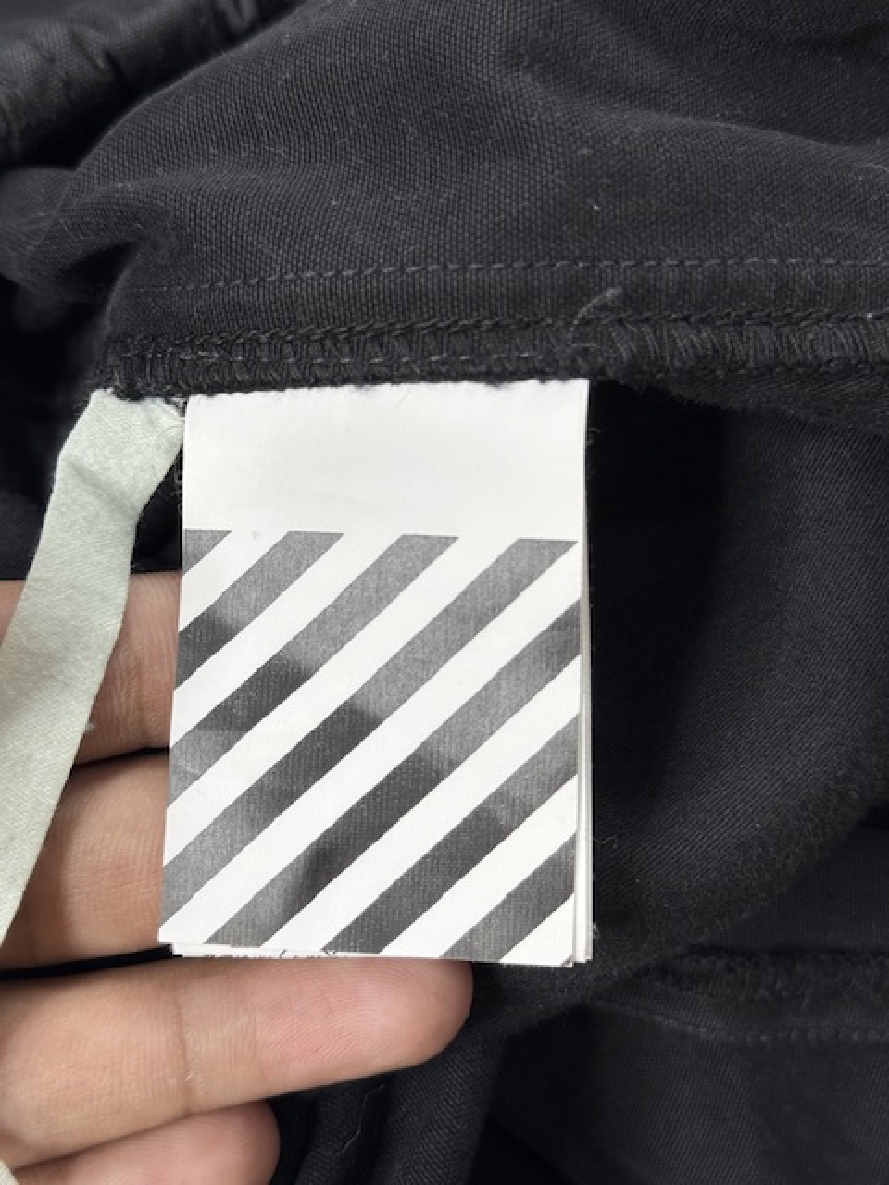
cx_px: 444
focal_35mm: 48
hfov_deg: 30.3
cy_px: 592
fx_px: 1644
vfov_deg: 39.7
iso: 64
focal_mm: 6.76
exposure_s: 1/100
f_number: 1.78
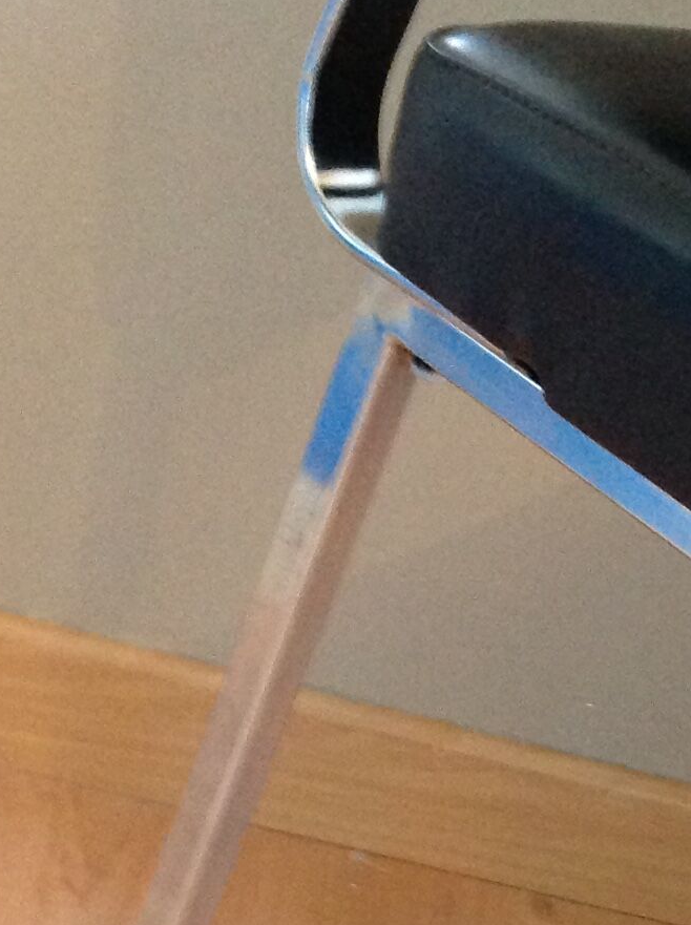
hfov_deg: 13.7
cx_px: 919
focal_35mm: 103
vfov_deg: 18.2
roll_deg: -21.2
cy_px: 1102
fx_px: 2749
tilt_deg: -32.8
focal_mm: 4.28
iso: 320
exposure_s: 1/15
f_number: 2.4
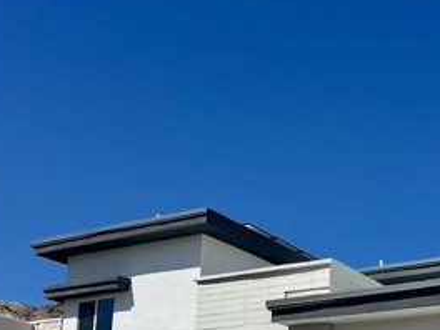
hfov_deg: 29.4
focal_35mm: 63
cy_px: 380
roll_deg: -2.1
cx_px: 403
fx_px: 801
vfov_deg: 21.8
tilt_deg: +8.7
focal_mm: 5.7
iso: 50
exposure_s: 1/8696
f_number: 1.5
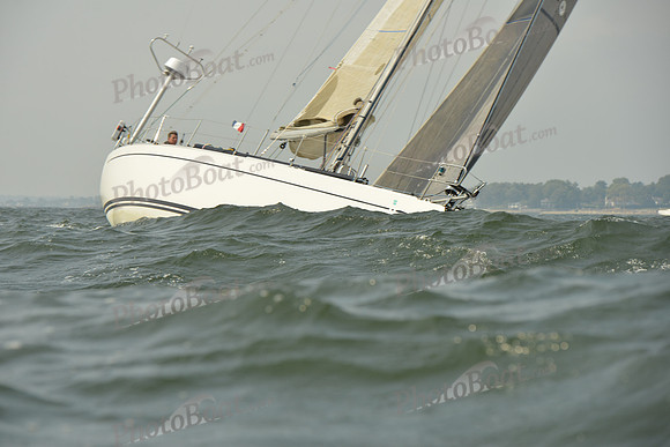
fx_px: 3071
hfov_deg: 12.4
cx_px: 335
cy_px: 224
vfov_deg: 8.3
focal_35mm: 165
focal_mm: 165
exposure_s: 1/1250
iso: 320
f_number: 10
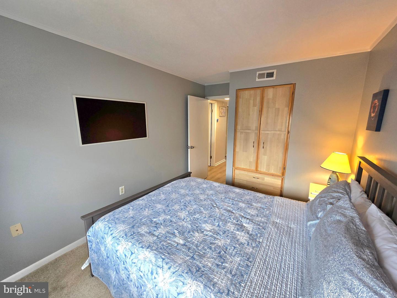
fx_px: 149
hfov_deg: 106.2
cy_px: 149
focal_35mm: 13
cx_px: 198
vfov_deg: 89.9
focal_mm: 2.2
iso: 100
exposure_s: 1/60.2
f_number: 2.2
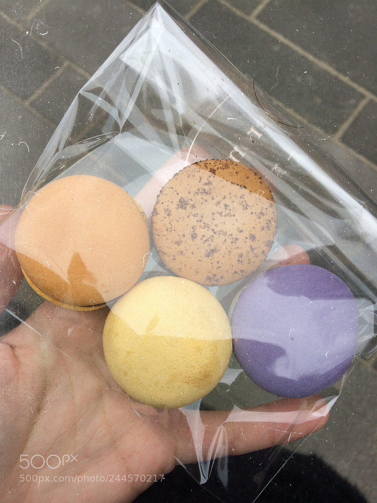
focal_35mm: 29
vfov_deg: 61.7
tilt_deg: -76.1
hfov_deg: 48.2
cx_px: 188
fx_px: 421
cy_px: 252
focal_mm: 4.15
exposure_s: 1/578
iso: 32
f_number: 2.2
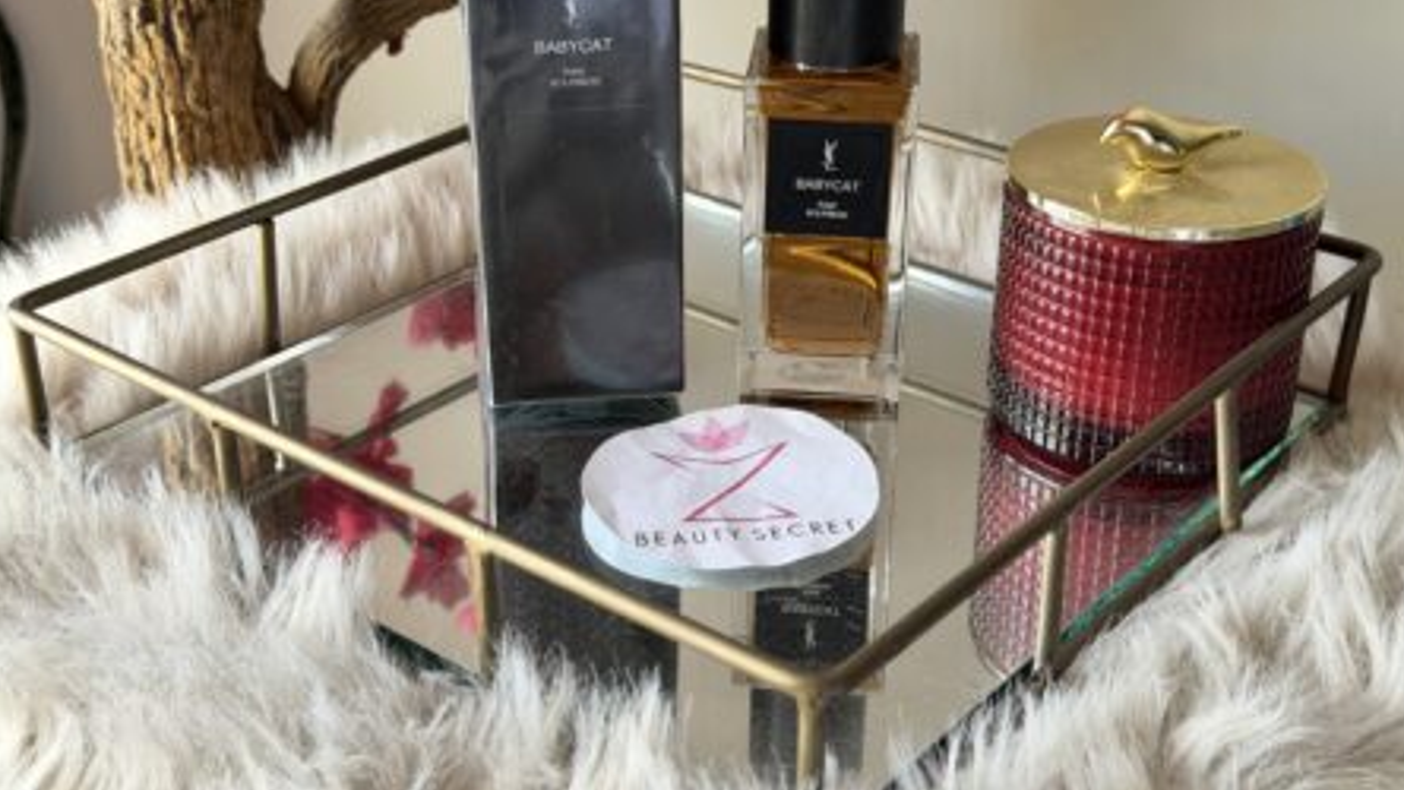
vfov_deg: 22.6
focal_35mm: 53
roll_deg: +0.2
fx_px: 1974
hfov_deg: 39.2
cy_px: 316
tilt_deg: -26.7
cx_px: 699
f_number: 1.78
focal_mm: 6.76
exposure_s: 1/60
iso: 125
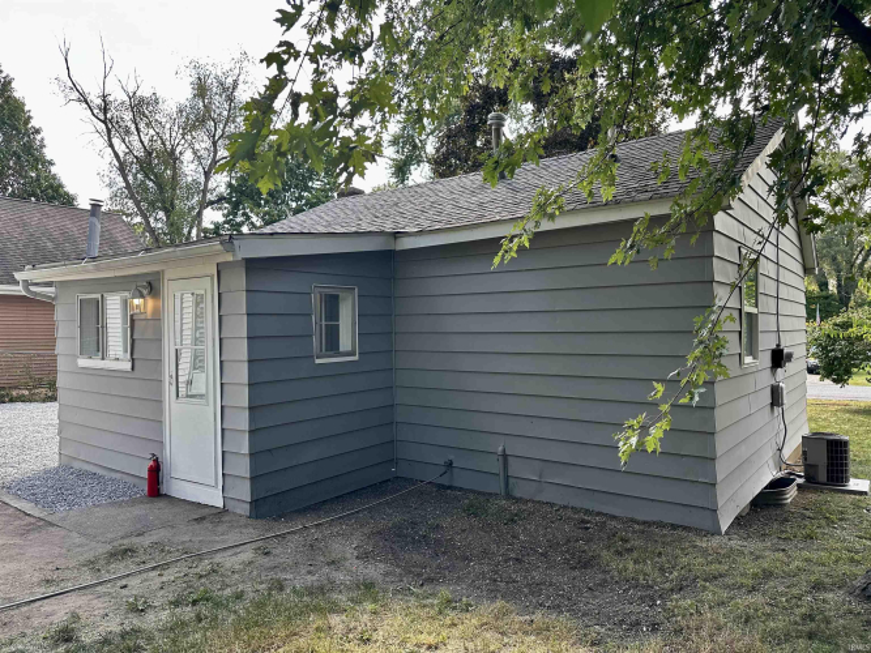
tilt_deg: +1.0
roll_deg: +0.2
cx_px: 436
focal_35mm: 24
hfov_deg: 71.6
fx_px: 604
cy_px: 326
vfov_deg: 56.8
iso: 80
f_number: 1.78
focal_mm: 6.86
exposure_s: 1/365
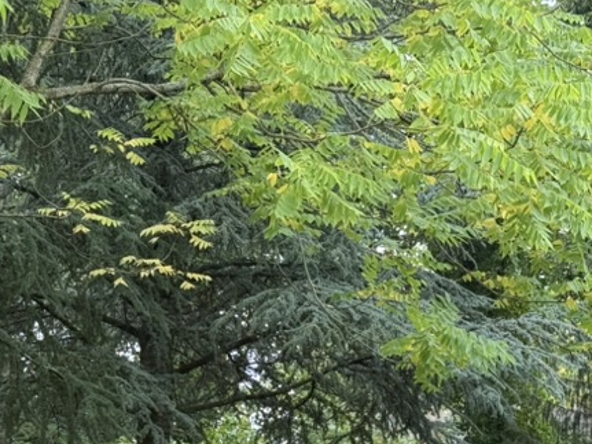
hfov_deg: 17.2
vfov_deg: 12.7
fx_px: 1949
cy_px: 504
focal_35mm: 114
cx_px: 220
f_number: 1.78
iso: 64
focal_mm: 6.76
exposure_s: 1/144
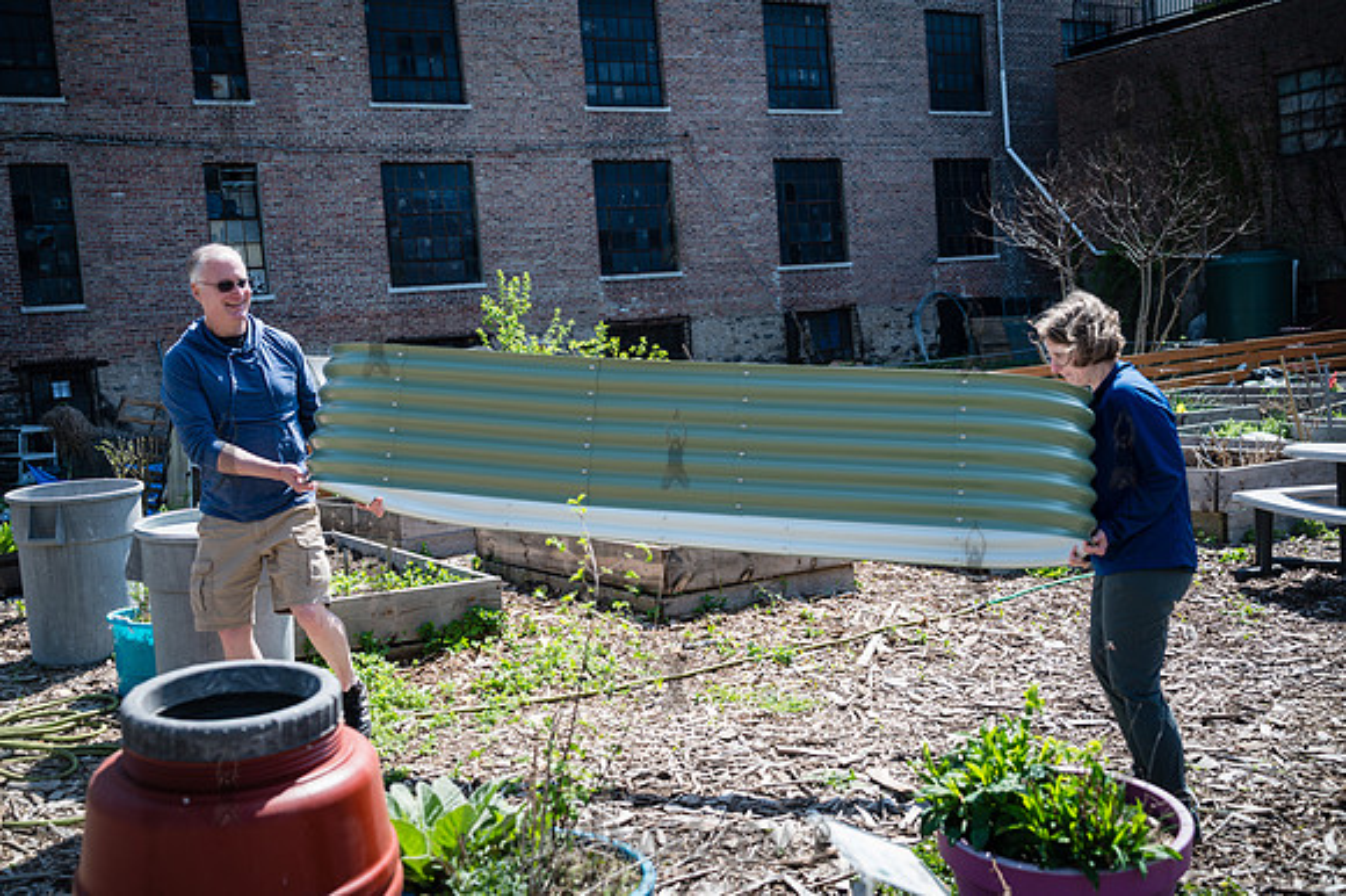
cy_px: 448
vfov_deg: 37.8
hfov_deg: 54.5
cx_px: 673
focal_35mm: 35
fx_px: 1308
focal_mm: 35
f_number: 3.5
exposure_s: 1/500
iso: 100
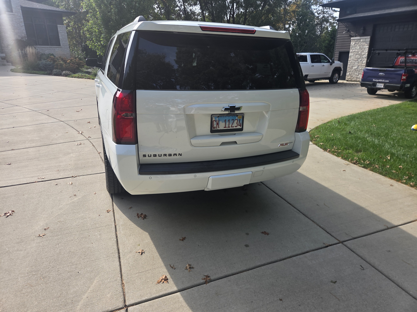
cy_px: 156
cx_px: 208
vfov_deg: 58.9
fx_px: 277
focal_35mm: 23
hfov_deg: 73.9
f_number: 1.8
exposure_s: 1/2339
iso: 80
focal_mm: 5.4
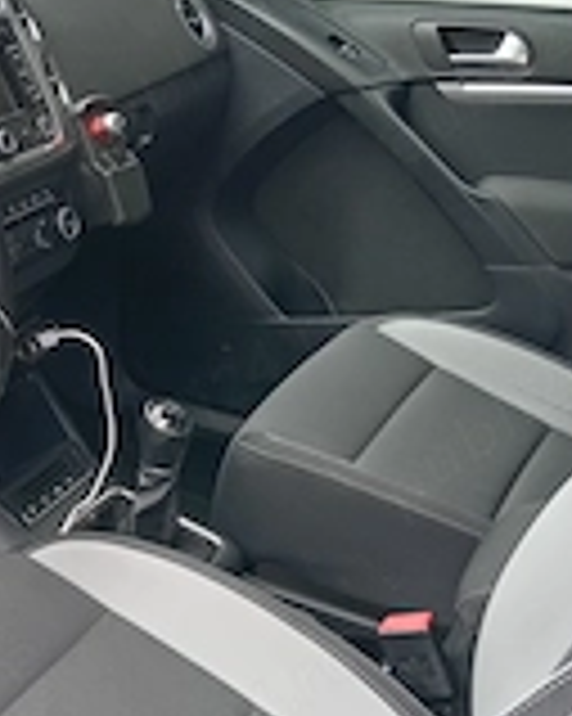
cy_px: 477
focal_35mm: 64
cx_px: 54
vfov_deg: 29.4
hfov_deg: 23.2
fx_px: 1356
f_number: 1.8
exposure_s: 1/50
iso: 149
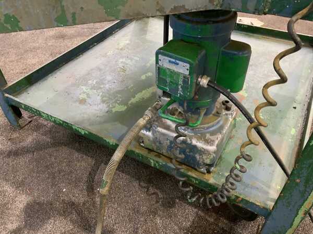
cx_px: 156
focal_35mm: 29
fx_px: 262
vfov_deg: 48.2
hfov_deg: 61.7
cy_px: 117
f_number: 1.8
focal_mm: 3
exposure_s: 1/30
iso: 320
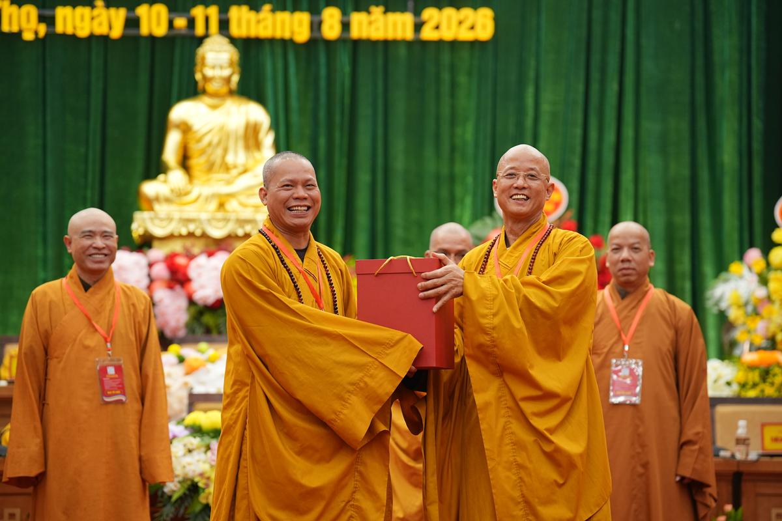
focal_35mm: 121
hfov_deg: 16.9
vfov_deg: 11.3
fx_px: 2628
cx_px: 391
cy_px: 260
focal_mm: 121
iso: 1000
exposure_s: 1/125
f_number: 2.8
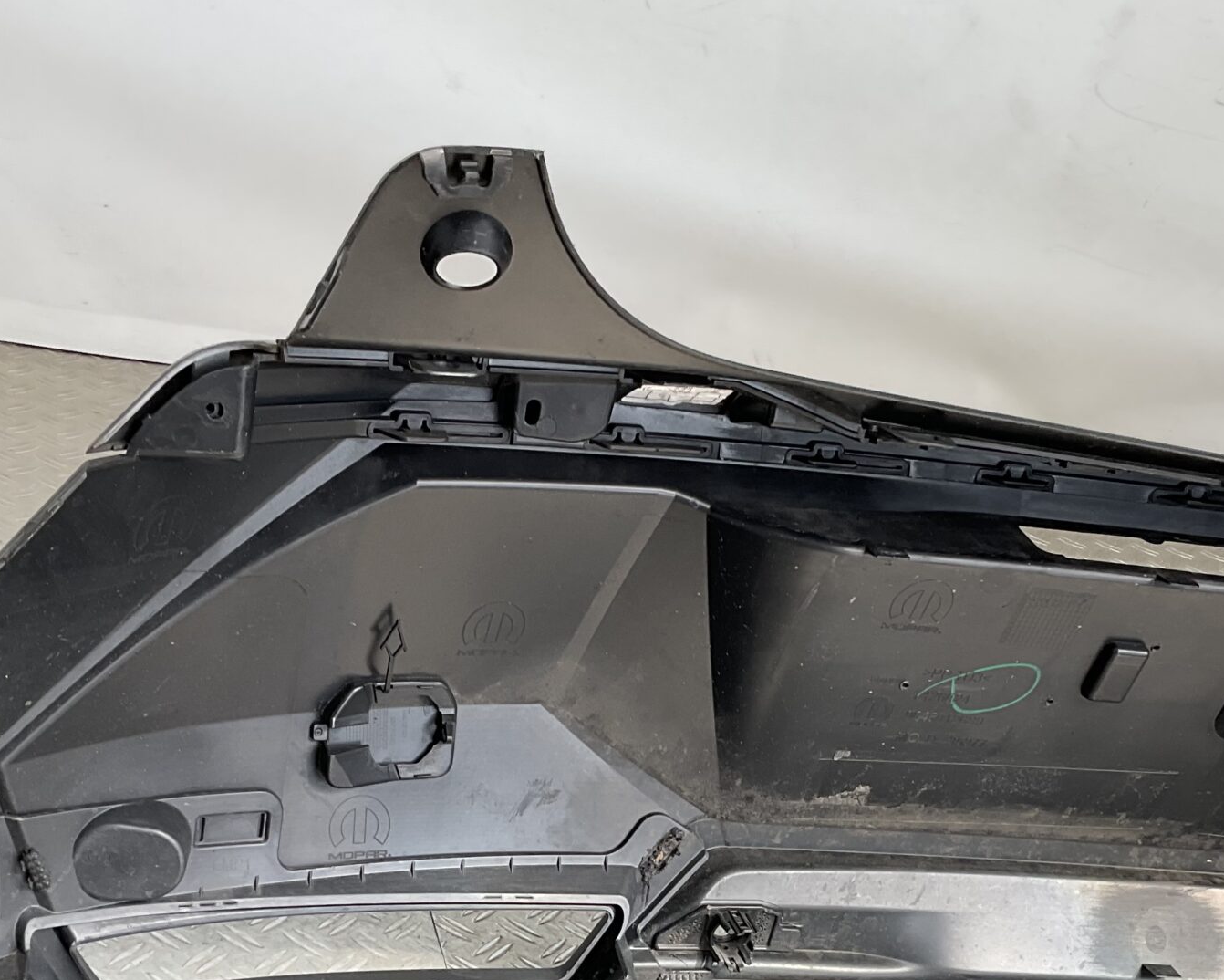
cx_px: 608
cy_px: 860
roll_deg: -16.7
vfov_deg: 27.2
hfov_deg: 34.7
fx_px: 1956
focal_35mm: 54
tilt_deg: -32.8
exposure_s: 1/131
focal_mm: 3
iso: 16
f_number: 1.8
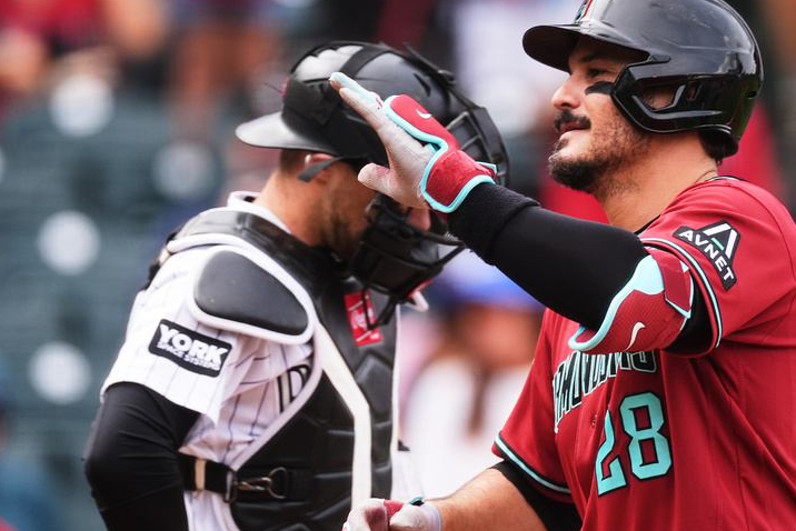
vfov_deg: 1.1
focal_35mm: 1287
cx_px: 491
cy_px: 266
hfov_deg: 1.6
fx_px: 28467
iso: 400
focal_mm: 600
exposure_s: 1/1250
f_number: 4
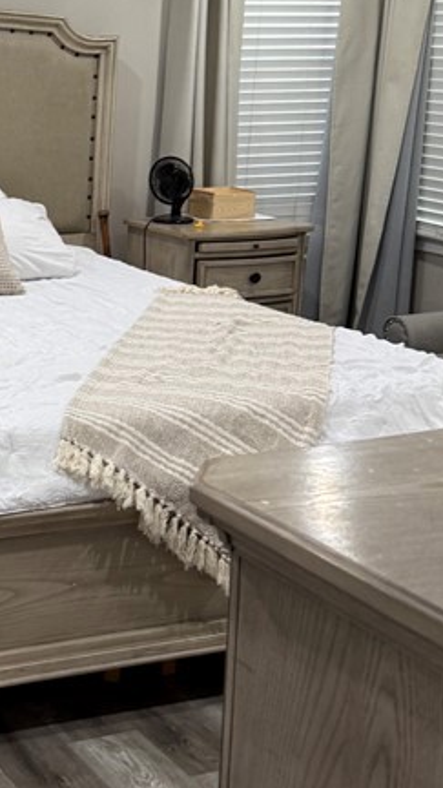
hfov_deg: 17.9
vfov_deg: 33.7
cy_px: 308
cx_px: -160
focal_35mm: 62
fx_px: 1295
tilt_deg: -10.3
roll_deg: -1.7
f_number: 1.78
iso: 125
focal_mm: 6.76
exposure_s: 1/60
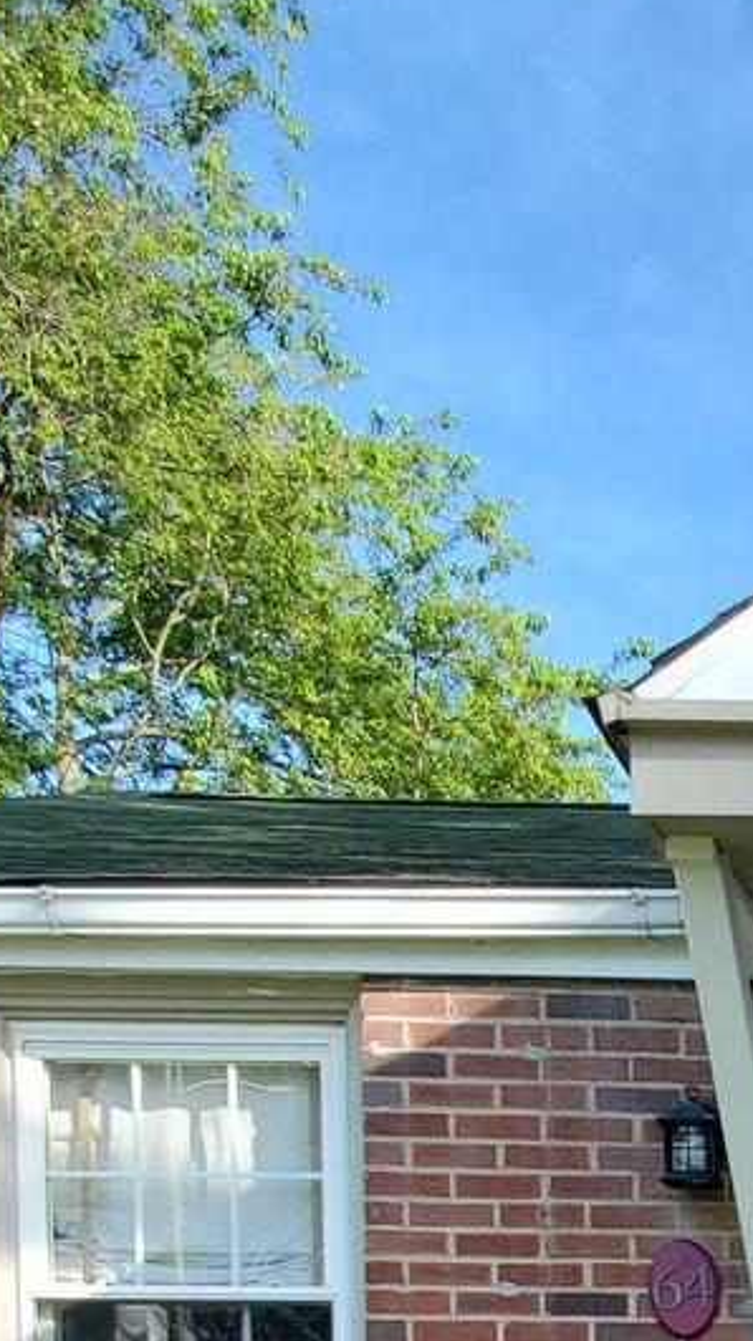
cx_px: 1097
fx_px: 1458
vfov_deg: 38.7
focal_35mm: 41
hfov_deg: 23.7
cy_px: 1546
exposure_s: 1/285
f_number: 2.2
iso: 50
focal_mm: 1.8
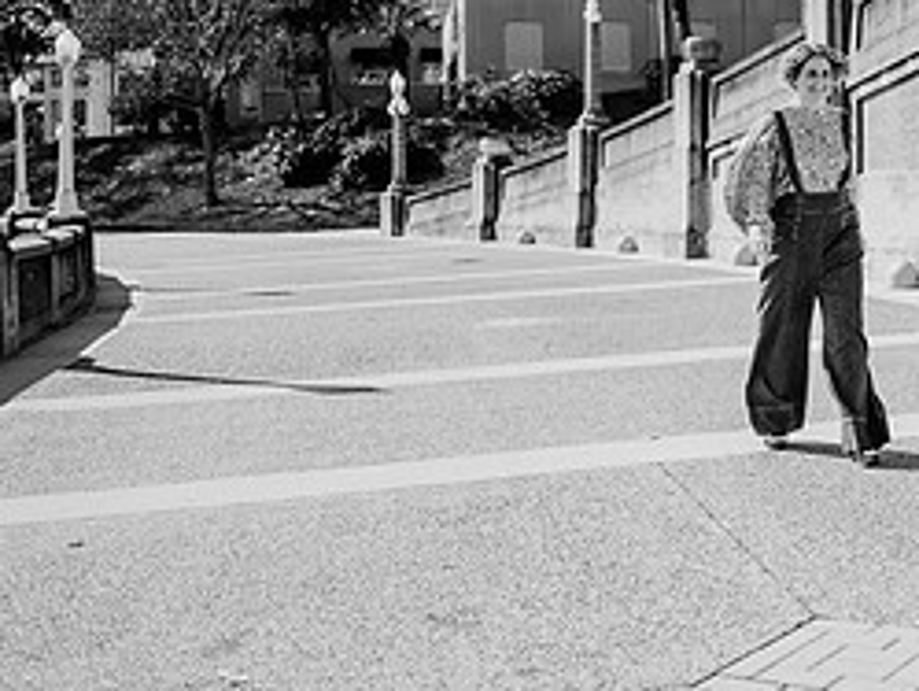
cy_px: 79
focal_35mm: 55
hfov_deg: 33.4
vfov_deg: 25.8
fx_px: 1461
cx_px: 797
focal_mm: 24
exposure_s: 1/2500
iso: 100
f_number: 2
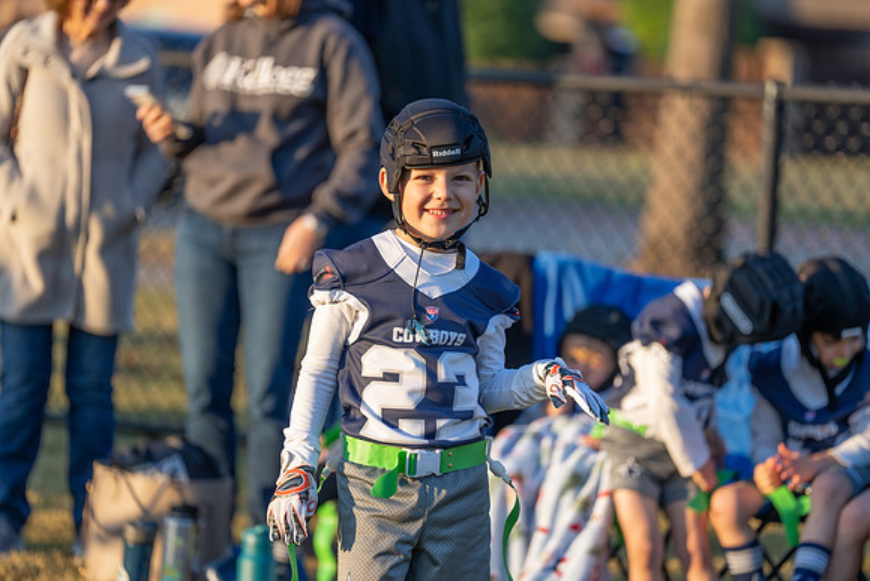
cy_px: 290
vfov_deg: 7.2
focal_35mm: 191
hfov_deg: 10.8
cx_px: 435
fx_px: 4617
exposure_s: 1/400
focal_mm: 191
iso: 100
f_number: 2.8
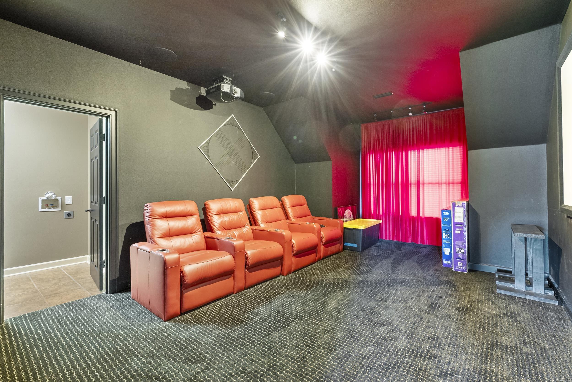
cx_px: 286
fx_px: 262
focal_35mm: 16
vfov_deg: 72.1
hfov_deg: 94.9
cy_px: 191
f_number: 9
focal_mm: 16.5
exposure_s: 10
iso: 250
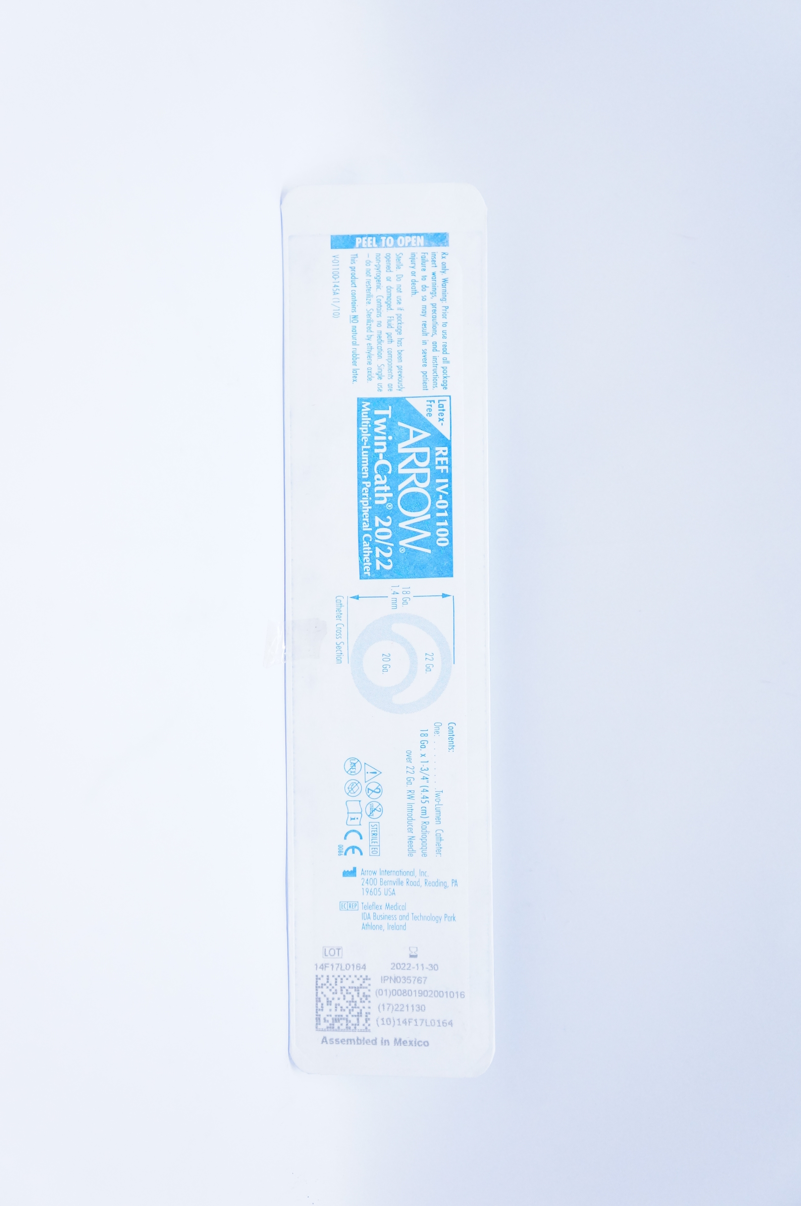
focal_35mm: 40
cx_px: 400
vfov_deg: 48.0
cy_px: 603
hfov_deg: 32.9
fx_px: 1355
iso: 1600
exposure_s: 1/200
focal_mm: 27
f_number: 4
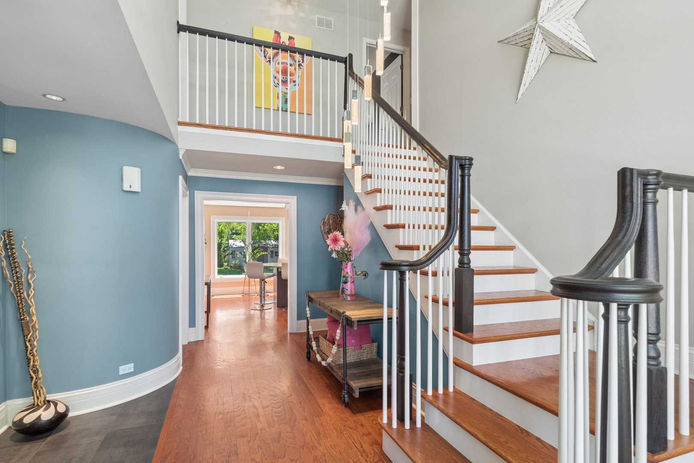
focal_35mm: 17
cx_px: 347
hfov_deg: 93.3
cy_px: 232
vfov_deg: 70.5
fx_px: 328
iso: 200
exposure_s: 1/30
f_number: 8
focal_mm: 17
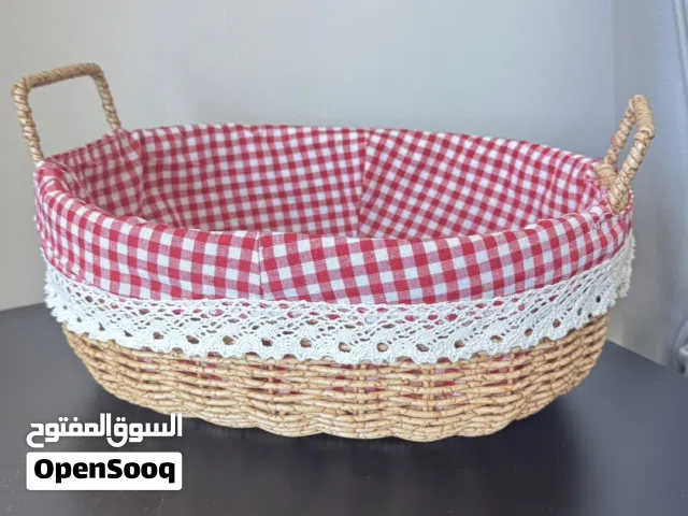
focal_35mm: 24
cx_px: 344
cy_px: 258
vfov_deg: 56.8
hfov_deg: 71.6
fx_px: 477
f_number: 1.78
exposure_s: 1/60
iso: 250
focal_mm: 6.76
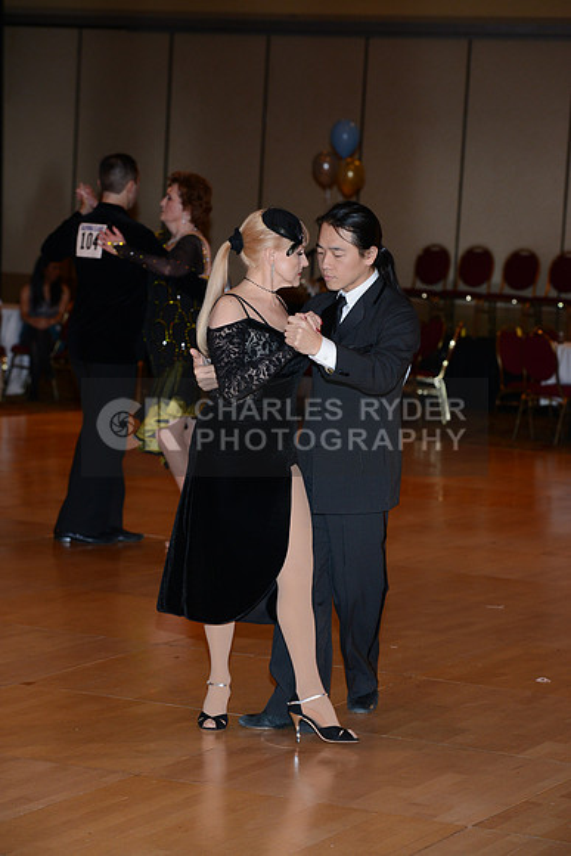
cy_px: 428
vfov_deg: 18.3
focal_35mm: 112
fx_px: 2663
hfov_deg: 12.2
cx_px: 286
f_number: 5.6
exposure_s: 1/200
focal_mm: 112
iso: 1250
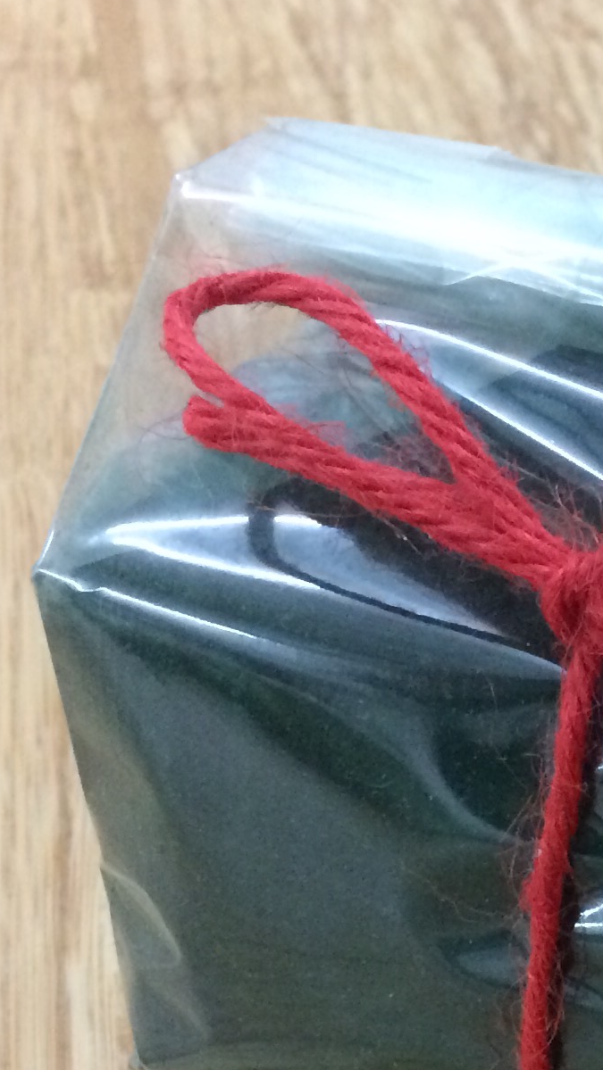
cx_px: 896
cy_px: 736
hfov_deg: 13.3
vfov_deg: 24.6
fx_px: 2443
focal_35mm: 86
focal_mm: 4.15
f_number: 2.2
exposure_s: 1/25
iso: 250
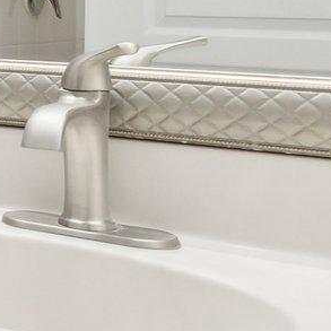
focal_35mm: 95
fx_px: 1028
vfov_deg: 17.8
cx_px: -575
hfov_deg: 12.2
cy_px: -18
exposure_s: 1/25
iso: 400
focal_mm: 16
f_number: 7.1
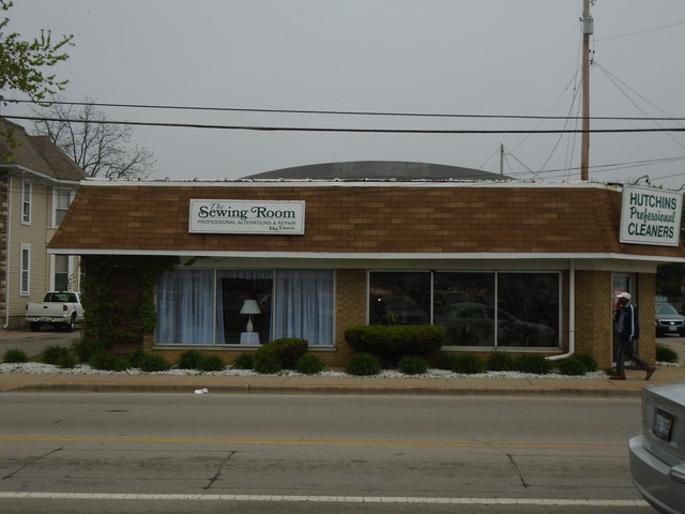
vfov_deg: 29.7
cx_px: 342
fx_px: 970
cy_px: 257
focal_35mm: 49
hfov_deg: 38.9
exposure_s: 1/800
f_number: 4.5
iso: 100
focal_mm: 8.7
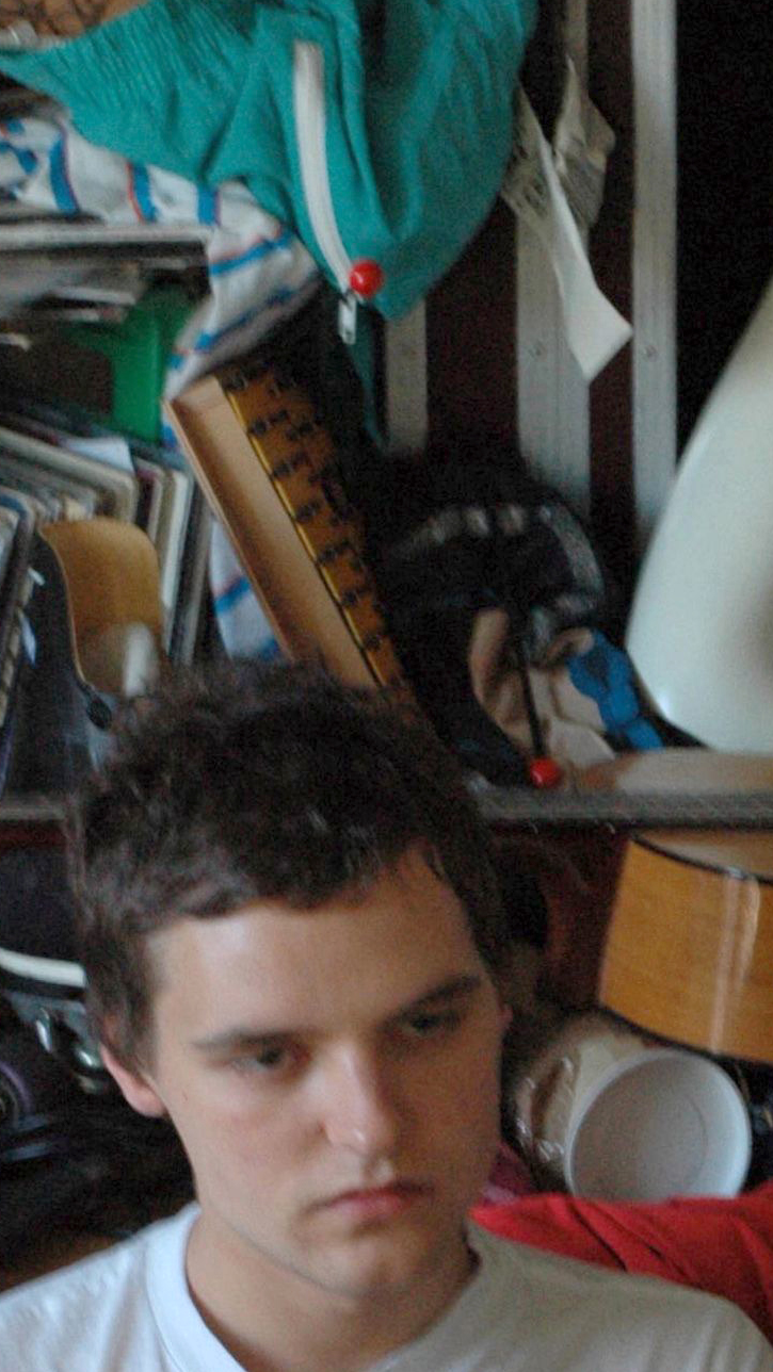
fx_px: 6701
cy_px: 1510
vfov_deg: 11.5
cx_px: 918
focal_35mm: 184
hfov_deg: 6.6
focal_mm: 50
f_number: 6.3
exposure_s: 1/30
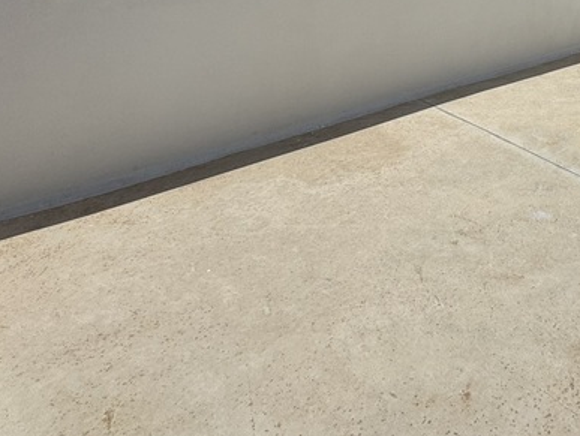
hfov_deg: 44.6
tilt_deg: -3.6
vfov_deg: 31.9
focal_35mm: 37
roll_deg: -0.6
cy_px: -93
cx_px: 543
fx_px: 621
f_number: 2.2
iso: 32
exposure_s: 1/4630
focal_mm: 2.22
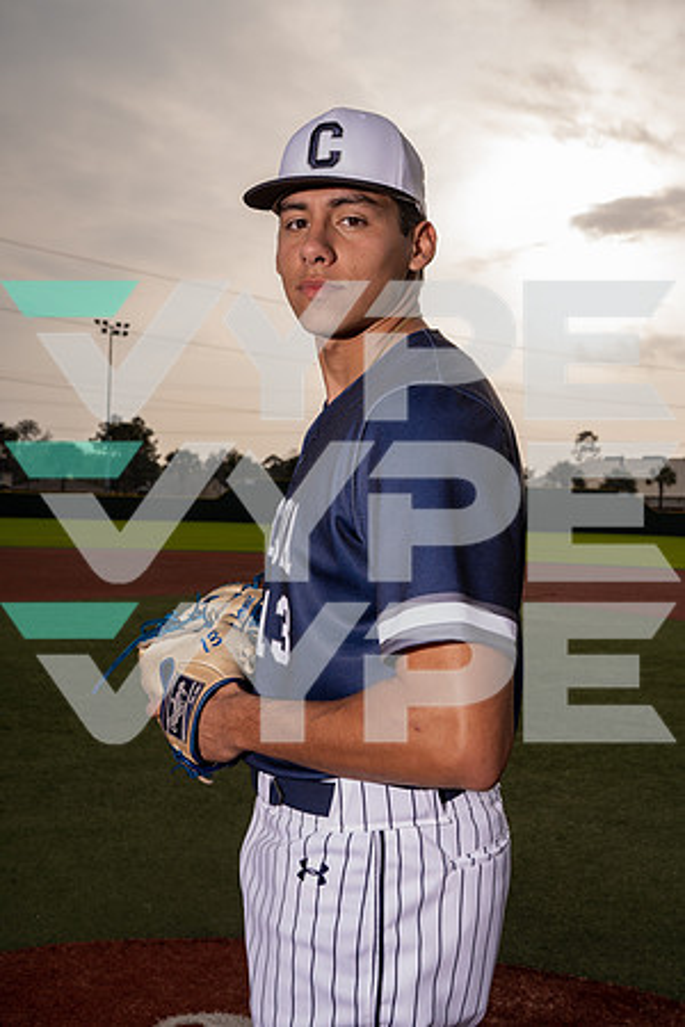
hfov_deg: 37.9
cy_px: 514
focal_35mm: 35
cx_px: 342
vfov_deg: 54.4
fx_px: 999
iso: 125
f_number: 8
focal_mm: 35
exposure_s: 1/250
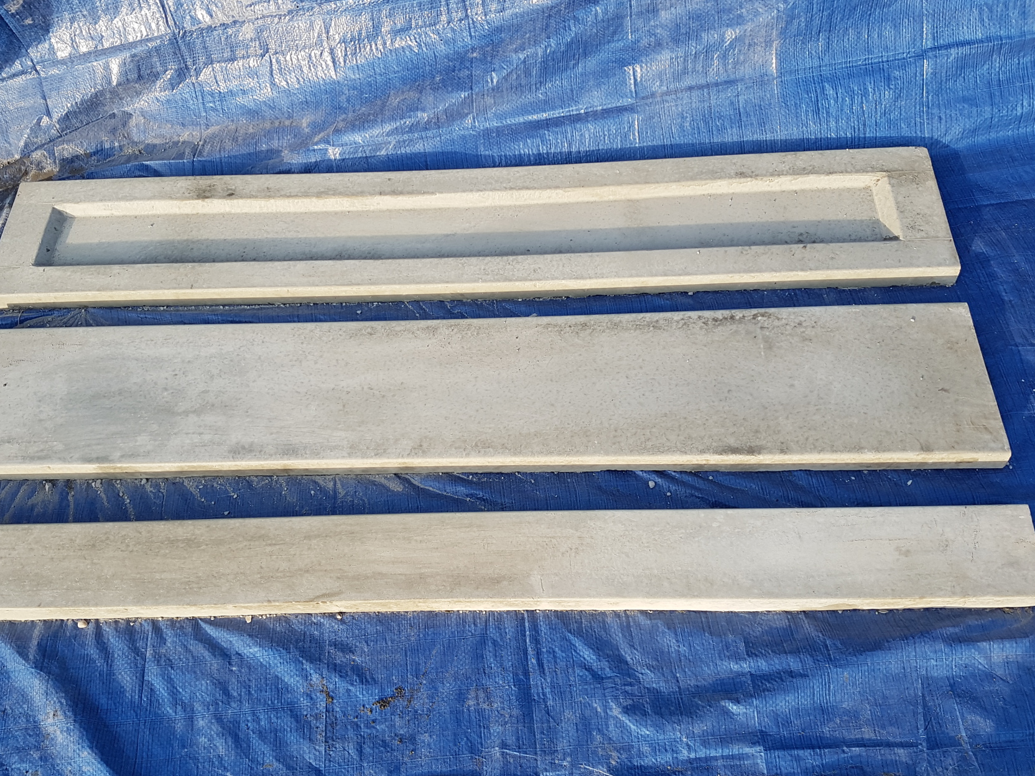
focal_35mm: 30
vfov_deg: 46.8
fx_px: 897
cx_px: 470
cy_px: 419
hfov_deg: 59.9
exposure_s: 1/516
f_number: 1.7
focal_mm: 4.2
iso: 40
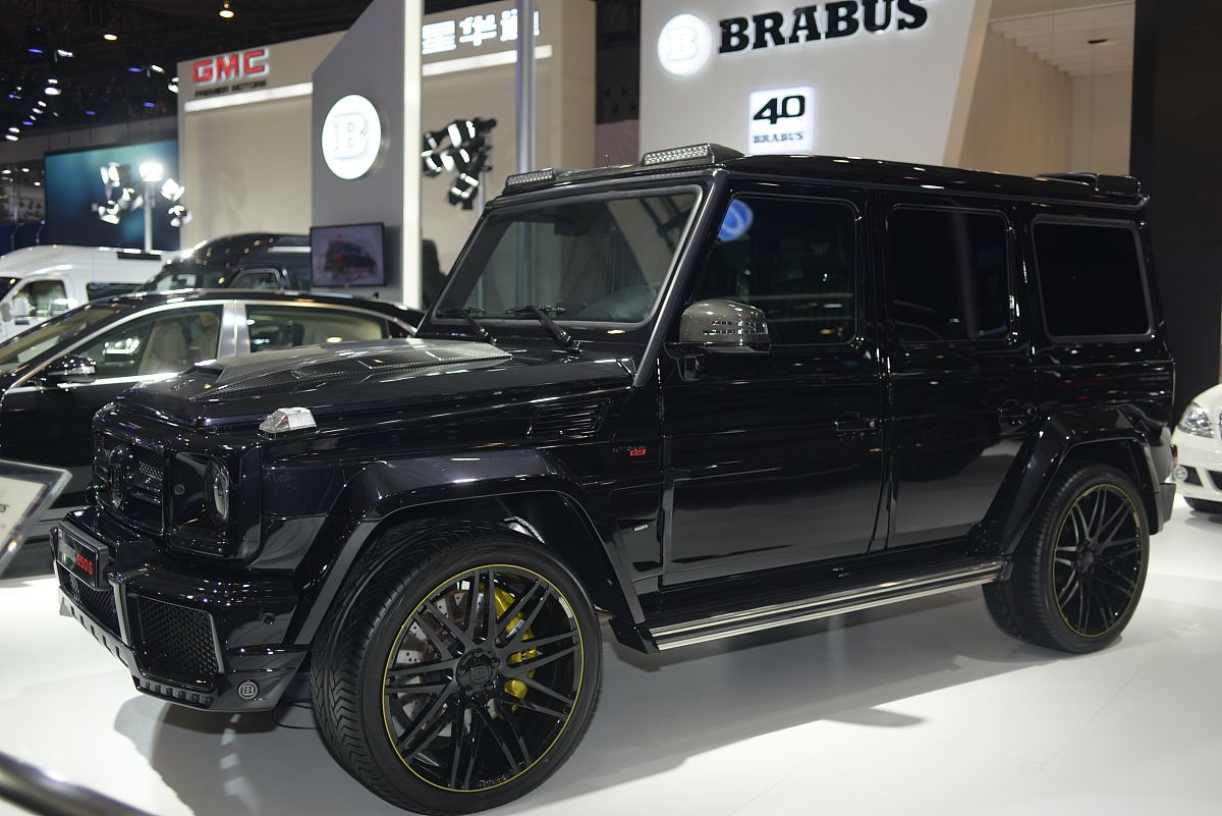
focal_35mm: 35
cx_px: 611
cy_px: 408
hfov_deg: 54.4
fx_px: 1188
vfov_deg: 37.9
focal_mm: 35
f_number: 2.8
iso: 100
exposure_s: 1/160
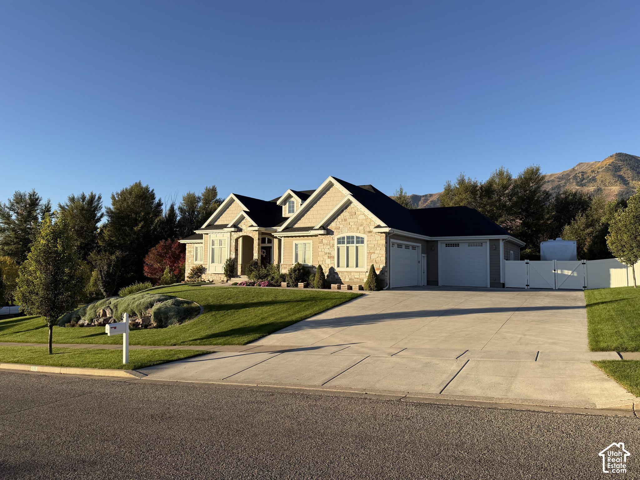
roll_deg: -1.0
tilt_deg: +5.3
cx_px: 320
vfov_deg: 56.8
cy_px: 240
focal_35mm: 24
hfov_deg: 71.6
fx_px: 444
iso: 80
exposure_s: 1/2445
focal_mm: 6.76
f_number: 1.78
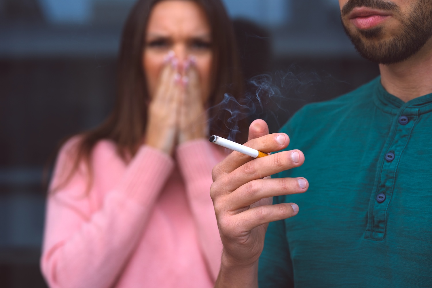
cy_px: 144
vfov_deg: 13.0
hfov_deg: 19.5
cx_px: 216
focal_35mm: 105
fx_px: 1260
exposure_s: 1/250
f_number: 5.6
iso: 320
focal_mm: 105
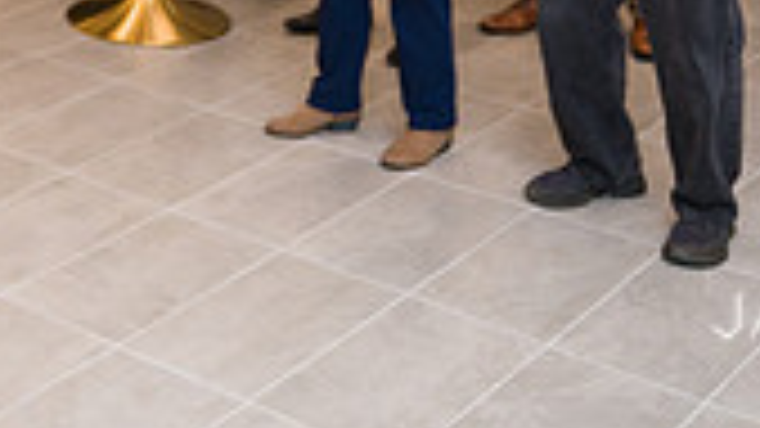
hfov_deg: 22.7
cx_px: -162
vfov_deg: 12.4
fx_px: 1733
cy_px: -433
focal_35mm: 86
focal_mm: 24
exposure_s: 1/200
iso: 400
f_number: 3.2
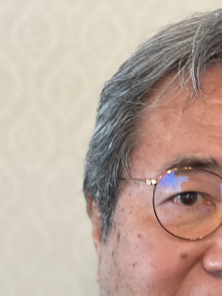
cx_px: 208
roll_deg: -1.4
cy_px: 294
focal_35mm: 168
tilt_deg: -0.1
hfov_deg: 8.8
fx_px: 1437
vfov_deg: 11.6
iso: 250
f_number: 2.8
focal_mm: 9
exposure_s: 1/40
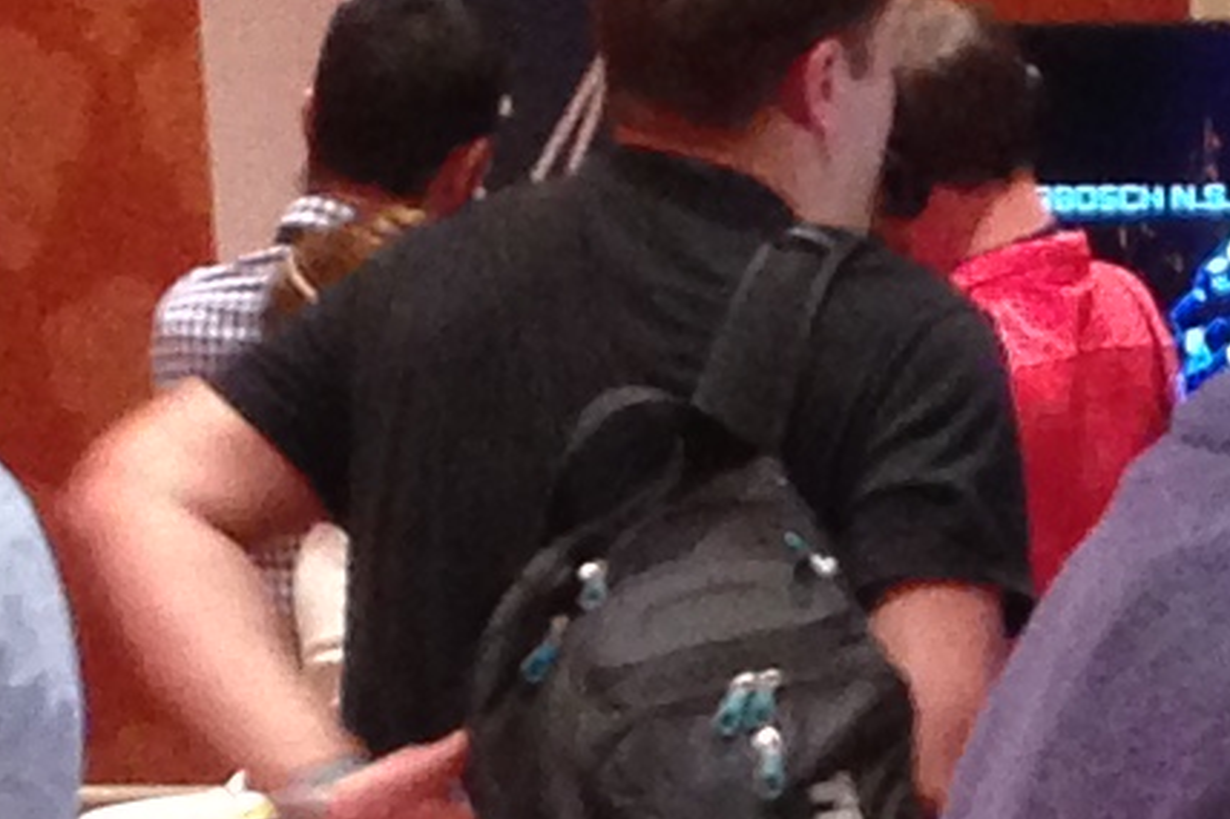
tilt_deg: -11.9
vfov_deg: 5.1
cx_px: 1299
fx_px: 8948
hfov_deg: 7.8
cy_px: 1744
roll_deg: +1.0
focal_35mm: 262
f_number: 2.4
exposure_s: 1/20
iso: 250
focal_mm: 4.12
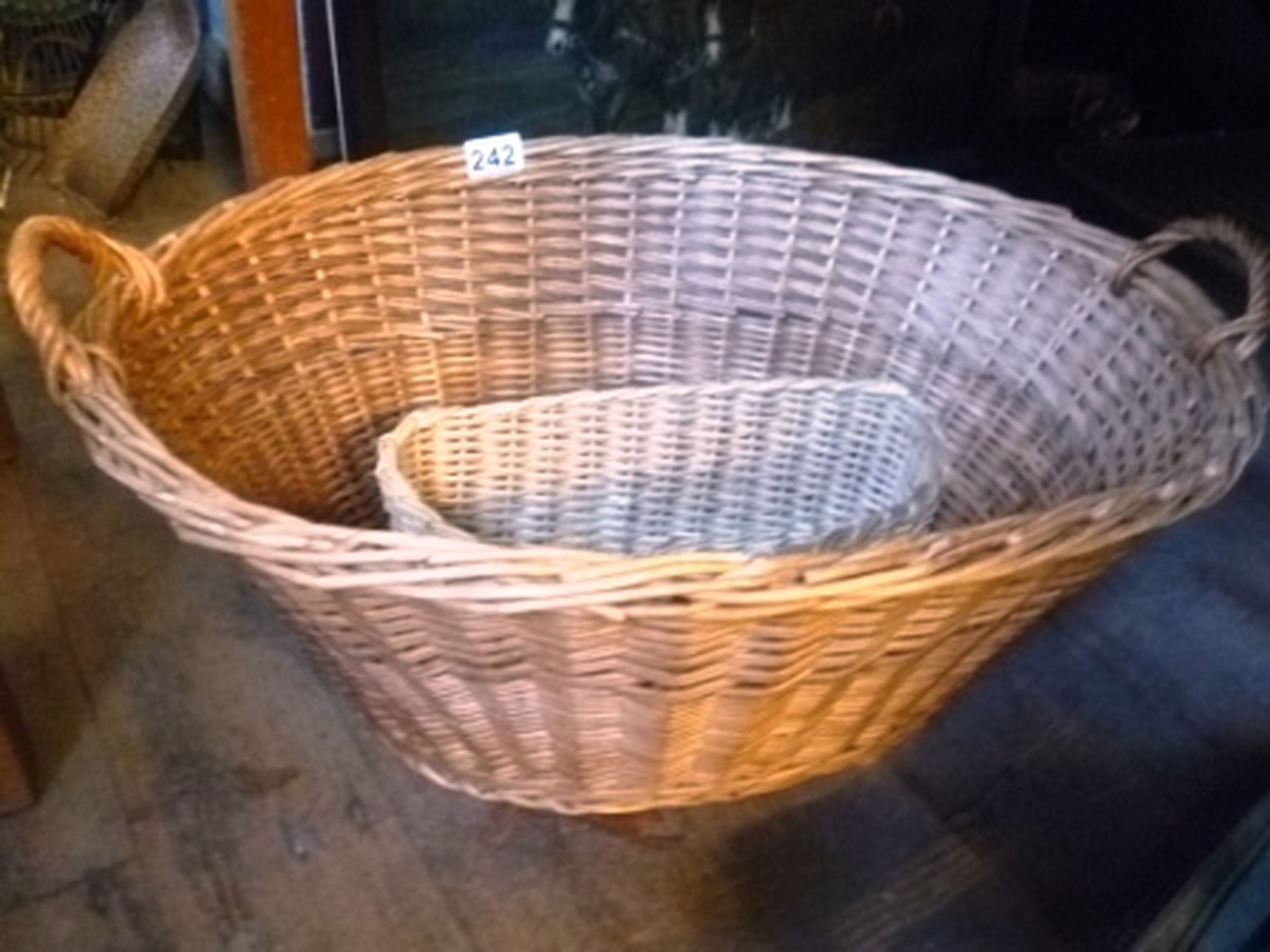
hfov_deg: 60.0
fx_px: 1101
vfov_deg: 46.8
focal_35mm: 30
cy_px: 476
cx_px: 635
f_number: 2.9
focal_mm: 5.4
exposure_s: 1/10
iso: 800
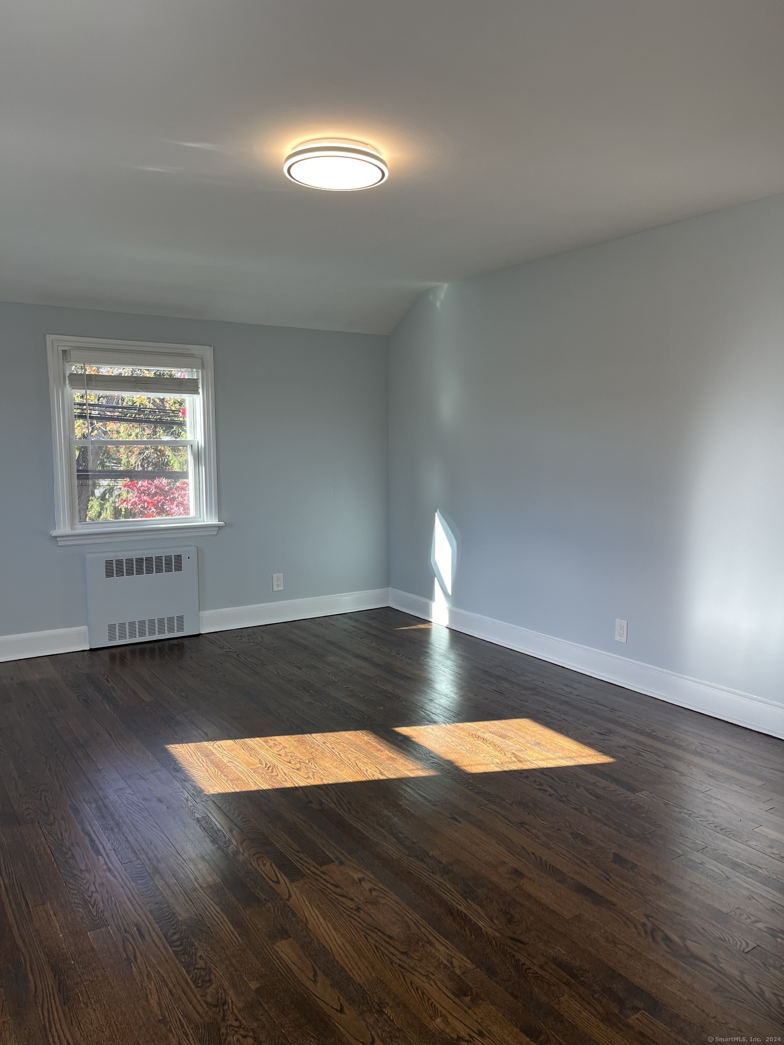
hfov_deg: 53.1
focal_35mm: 26
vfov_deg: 67.3
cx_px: 392
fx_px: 785
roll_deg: -0.1
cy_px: 522
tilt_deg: -6.5
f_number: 1.6
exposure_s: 1/120
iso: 32
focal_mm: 5.1
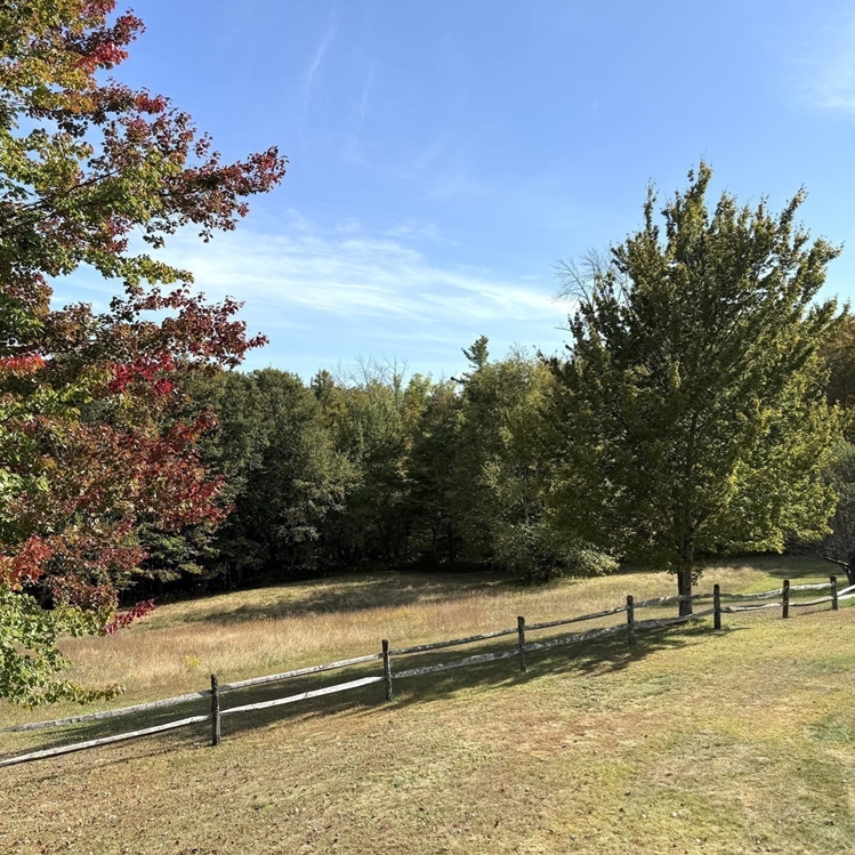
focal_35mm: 29
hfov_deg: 55.6
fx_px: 810
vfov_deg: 55.6
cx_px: 406
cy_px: 431
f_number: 1.78
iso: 80
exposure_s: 1/3953
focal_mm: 6.76
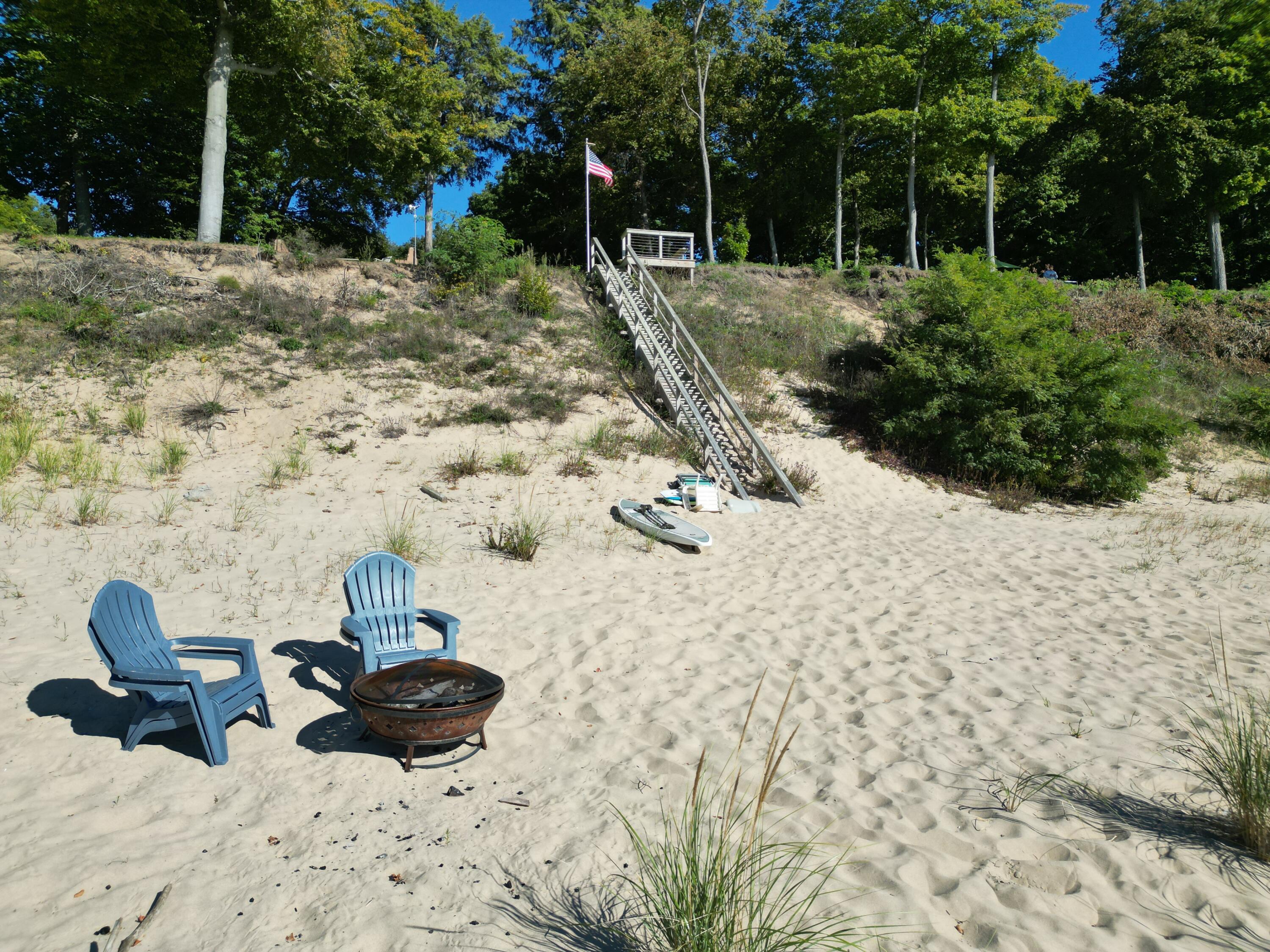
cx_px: 635
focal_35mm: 24
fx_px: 881
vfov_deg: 56.8
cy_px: 476
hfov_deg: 71.6
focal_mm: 6.72
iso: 110
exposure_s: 1/3200
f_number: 1.7
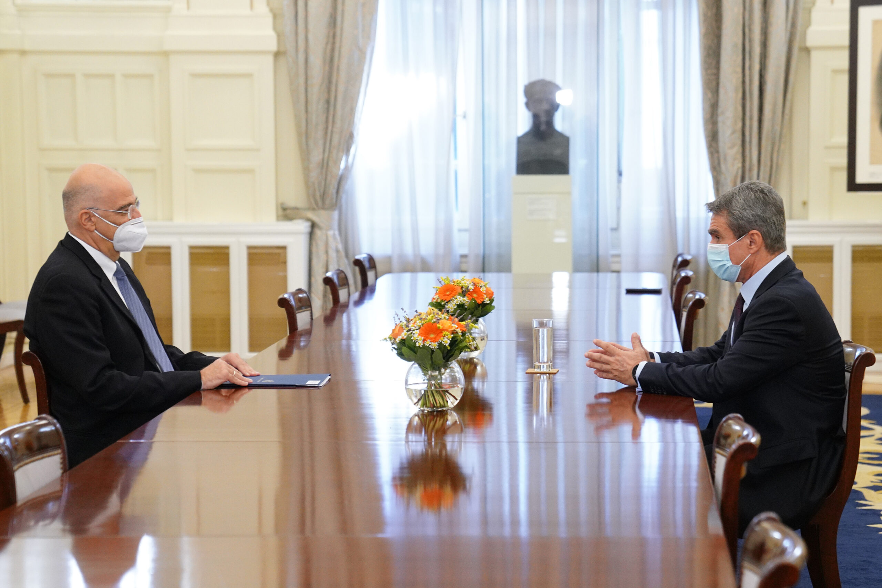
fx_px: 1641
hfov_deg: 30.1
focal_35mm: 67
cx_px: 441
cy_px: 294
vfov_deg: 20.3
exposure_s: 1/200
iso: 4000
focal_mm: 67
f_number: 3.2
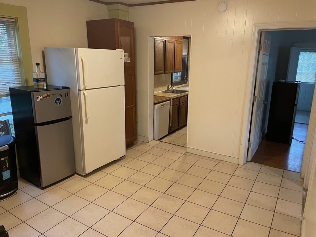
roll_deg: +0.0
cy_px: 118
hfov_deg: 67.3
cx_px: 158
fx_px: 237
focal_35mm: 26
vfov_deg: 53.1
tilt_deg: -14.3
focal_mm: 4.2
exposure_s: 1/60
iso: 400
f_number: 1.6
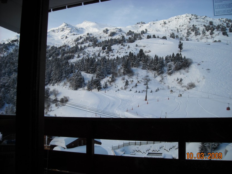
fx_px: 235
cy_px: 87
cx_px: 116
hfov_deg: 52.6
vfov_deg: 40.7
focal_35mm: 35
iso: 70
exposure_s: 1/250
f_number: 5.6
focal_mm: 5.7
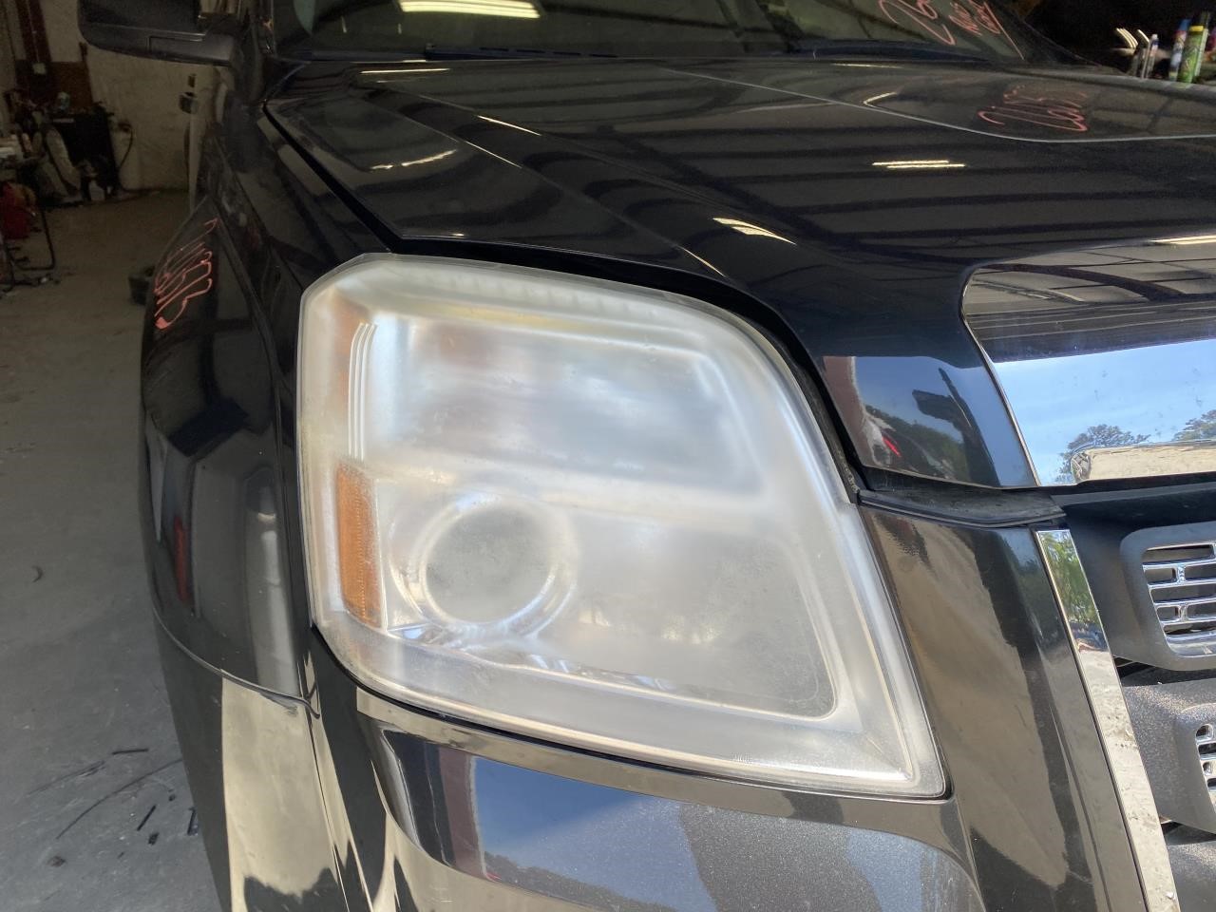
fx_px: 913
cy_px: 456
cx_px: 608
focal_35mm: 26
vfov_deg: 53.1
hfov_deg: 67.3
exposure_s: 1/600
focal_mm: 4.25
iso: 32
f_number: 1.8
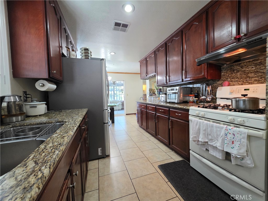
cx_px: 134
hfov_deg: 106.2
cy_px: 100
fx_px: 101
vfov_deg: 89.9
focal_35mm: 13
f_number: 1.9
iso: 640
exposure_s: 1/60
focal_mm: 2.2
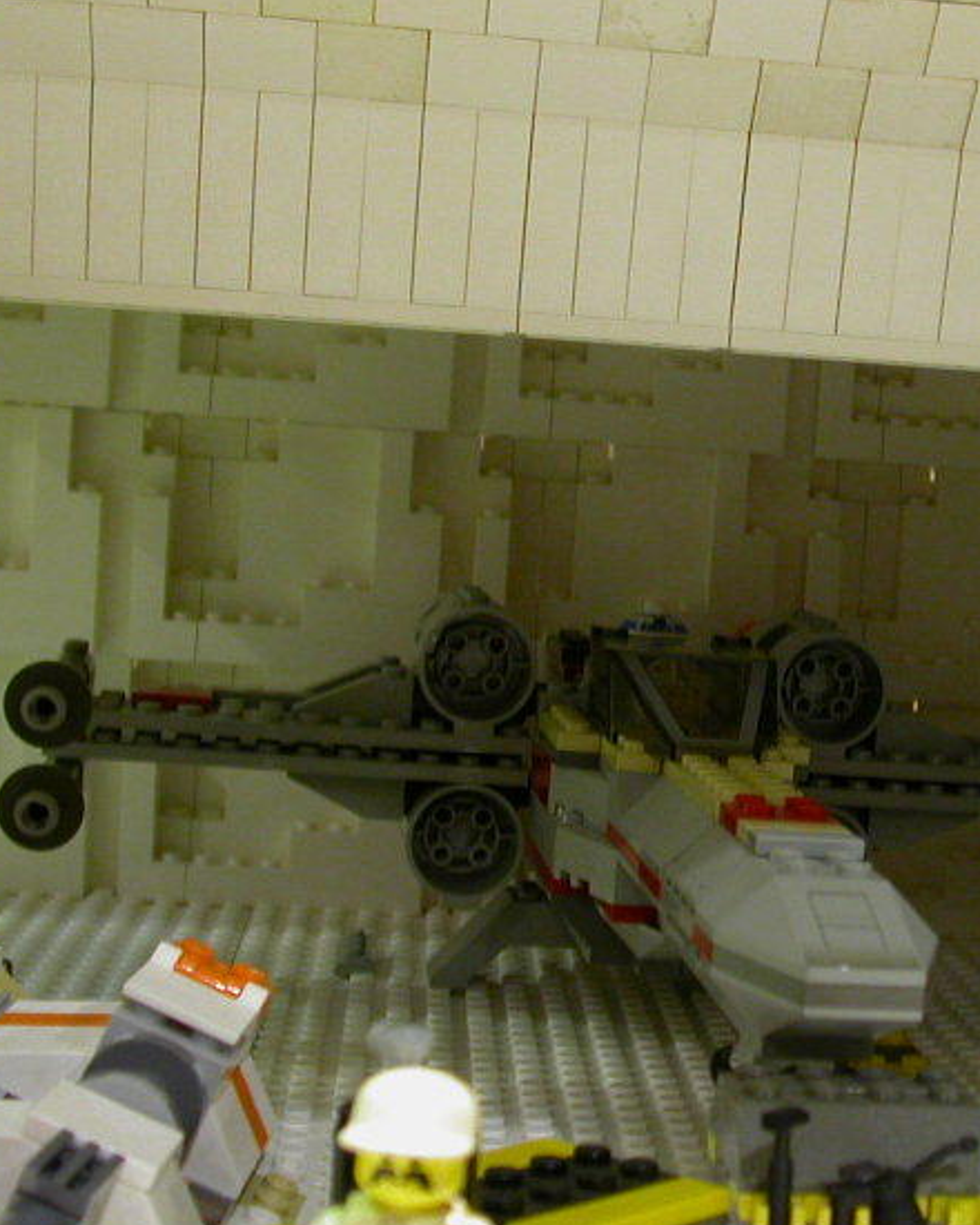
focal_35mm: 69
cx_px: 824
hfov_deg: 21.8
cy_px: 597
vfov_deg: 27.5
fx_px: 2502
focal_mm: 7.85
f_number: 2.6
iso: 100
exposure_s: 1/4.7
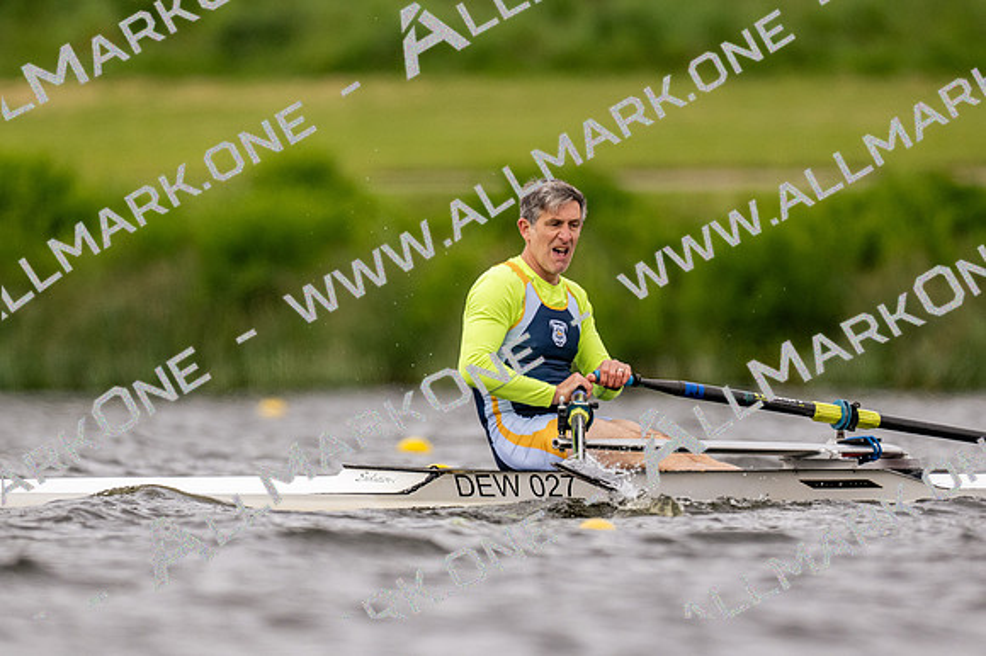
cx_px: 493
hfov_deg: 2.3
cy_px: 328
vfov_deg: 1.5
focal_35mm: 900
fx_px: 24635
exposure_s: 1/2500
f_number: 4
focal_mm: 600
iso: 640
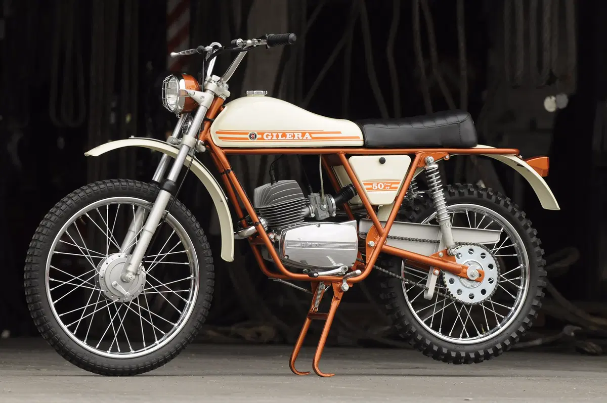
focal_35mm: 232
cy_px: 202
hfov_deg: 8.9
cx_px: 304
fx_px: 3915
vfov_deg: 5.9
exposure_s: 1/250
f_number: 5.6
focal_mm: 155
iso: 800
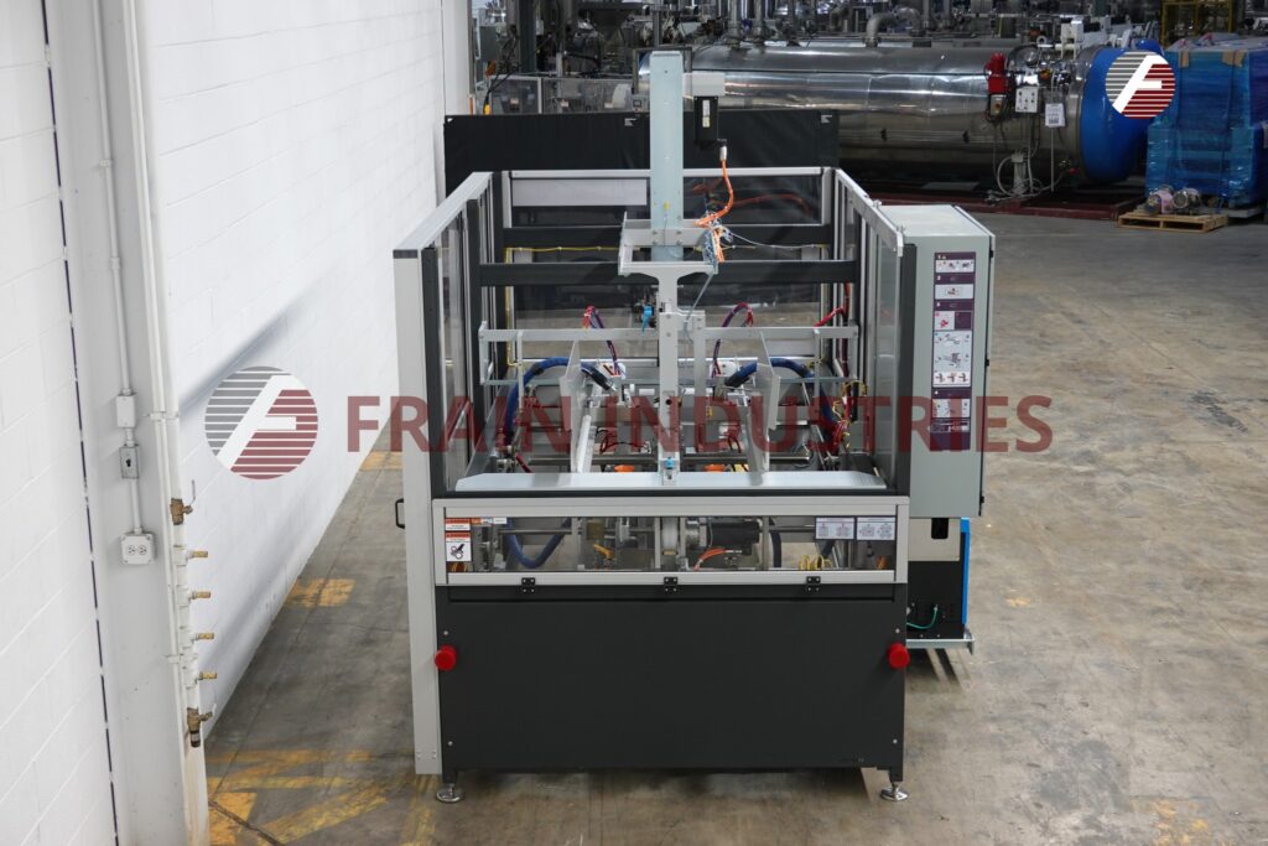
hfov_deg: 39.6
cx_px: 634
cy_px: 423
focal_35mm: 50
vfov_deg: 27.0
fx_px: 1761
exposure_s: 1/50
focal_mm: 19.03
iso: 500
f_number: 4
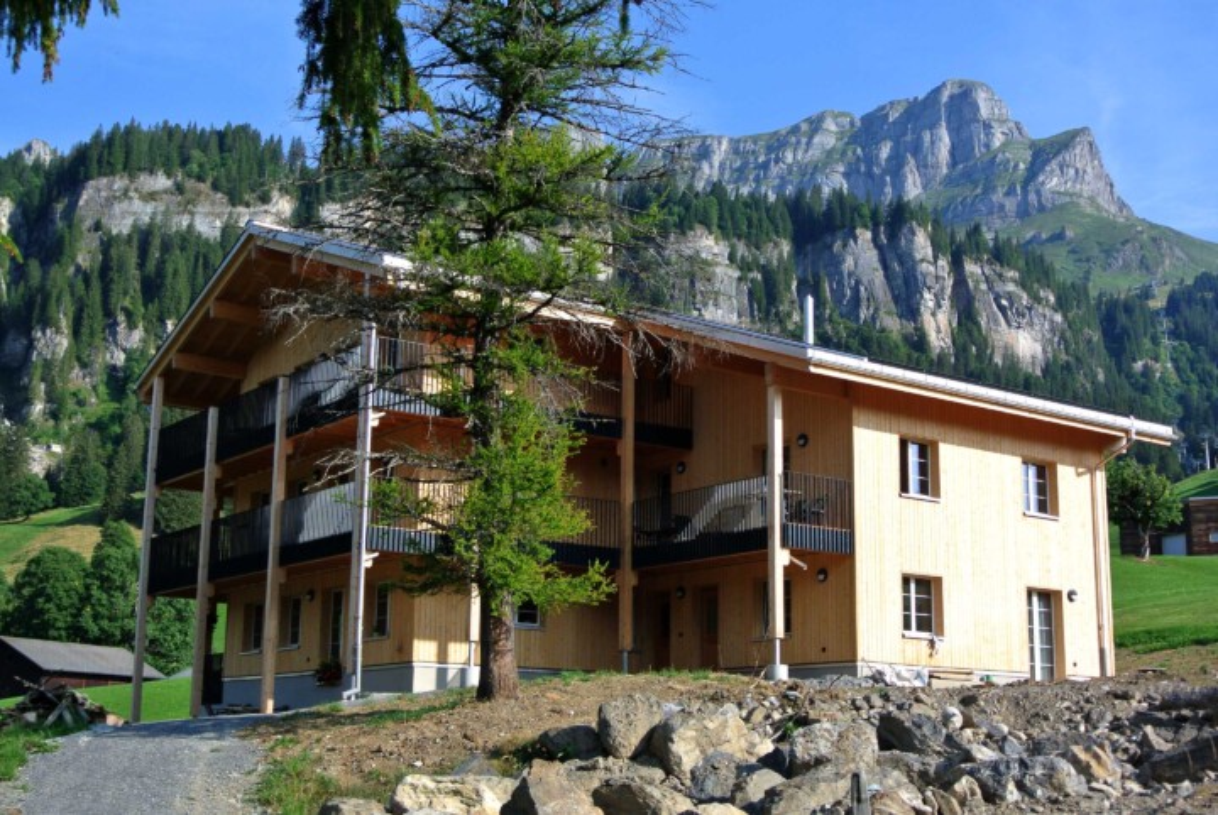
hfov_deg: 40.3
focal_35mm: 49
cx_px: 609
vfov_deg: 27.6
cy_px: 408
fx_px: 1660
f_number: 4.5
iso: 100
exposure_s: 1/400
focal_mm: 18.2
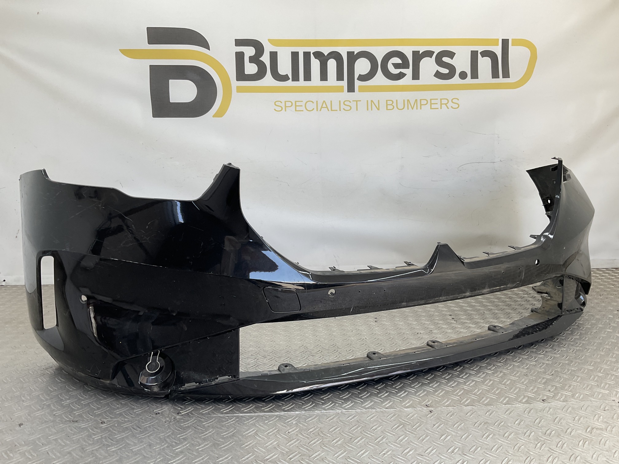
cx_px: 310
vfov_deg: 48.2
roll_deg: -1.0
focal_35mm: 29
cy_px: 232
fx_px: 519
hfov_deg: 61.7
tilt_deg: -8.8
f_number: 1.8
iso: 16
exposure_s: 1/178
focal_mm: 3
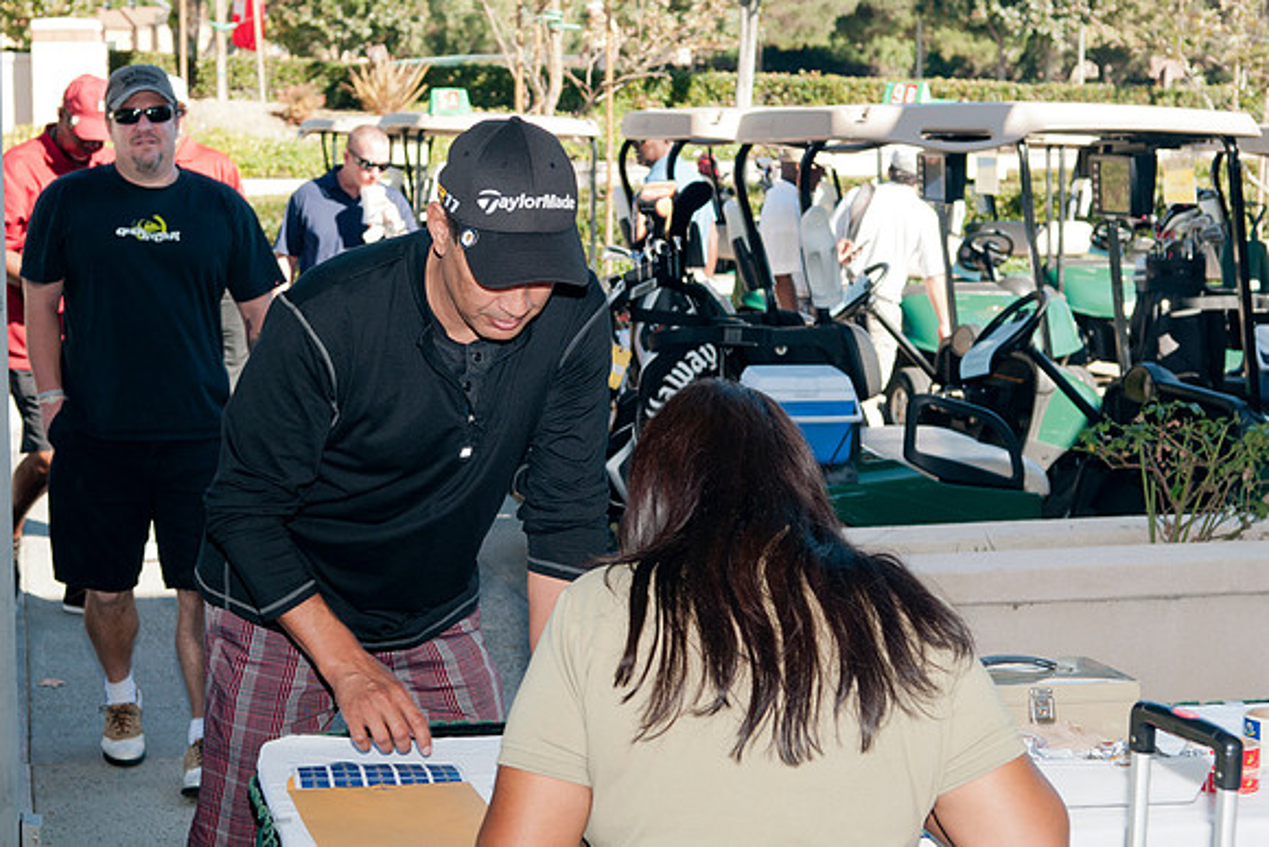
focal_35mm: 66
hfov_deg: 30.3
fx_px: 2338
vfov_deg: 20.5
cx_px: 530
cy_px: 429
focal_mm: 38
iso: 200
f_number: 5
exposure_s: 1/100
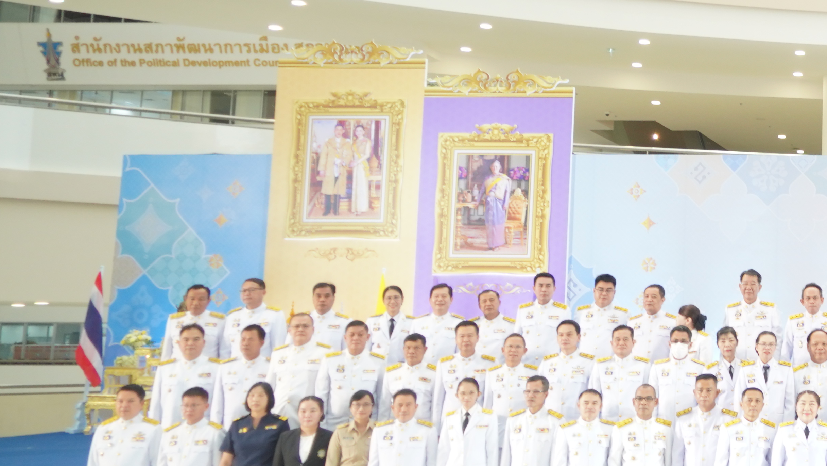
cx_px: 1014
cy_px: 156
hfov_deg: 28.9
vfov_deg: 19.4
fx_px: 1360
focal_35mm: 62
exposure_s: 1/160
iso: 1250
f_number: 3.5
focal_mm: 24
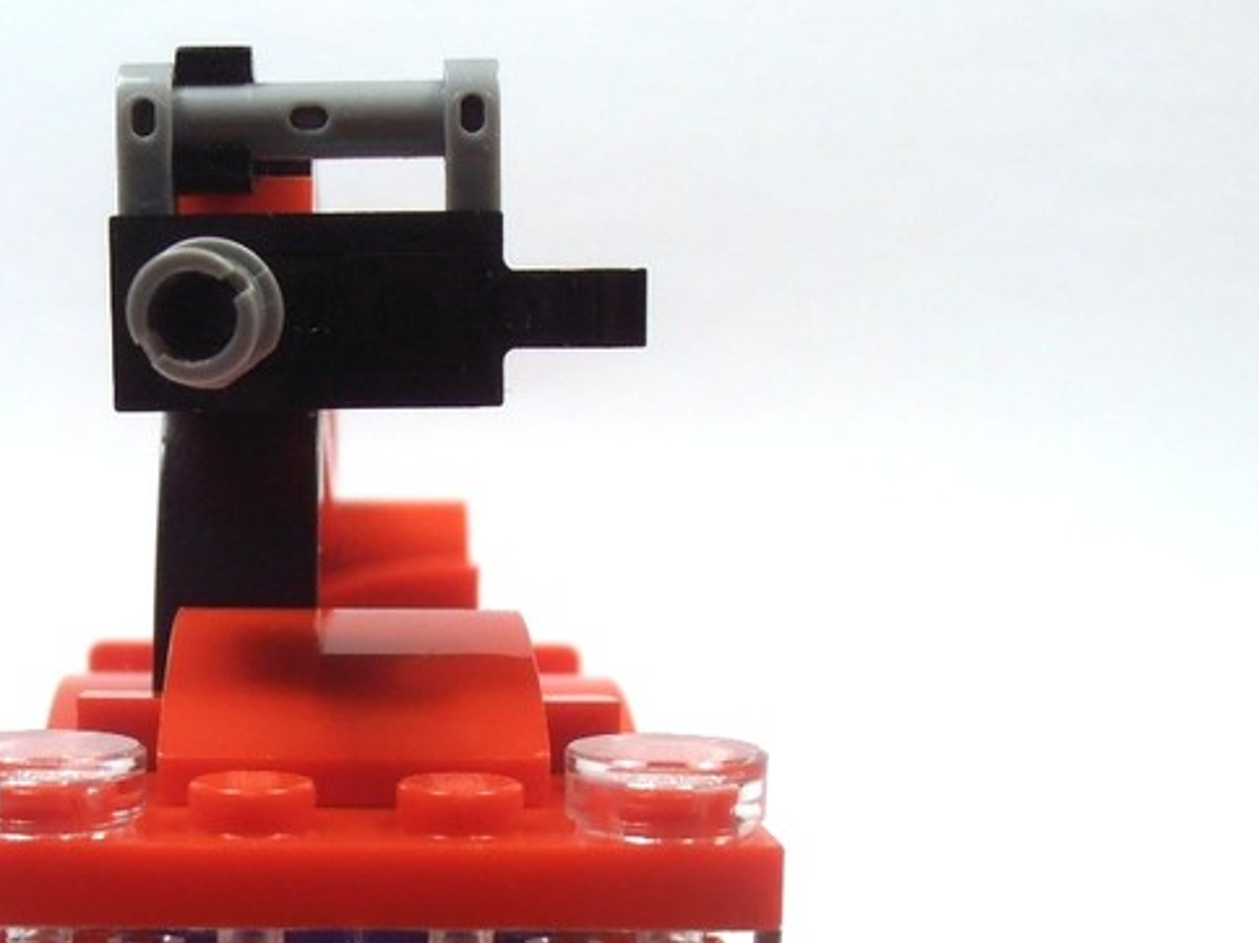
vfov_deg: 21.0
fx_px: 2509
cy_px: 757
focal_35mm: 69
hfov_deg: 27.9
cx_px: 360
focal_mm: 6.61
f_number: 3.9
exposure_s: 1/60
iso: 80
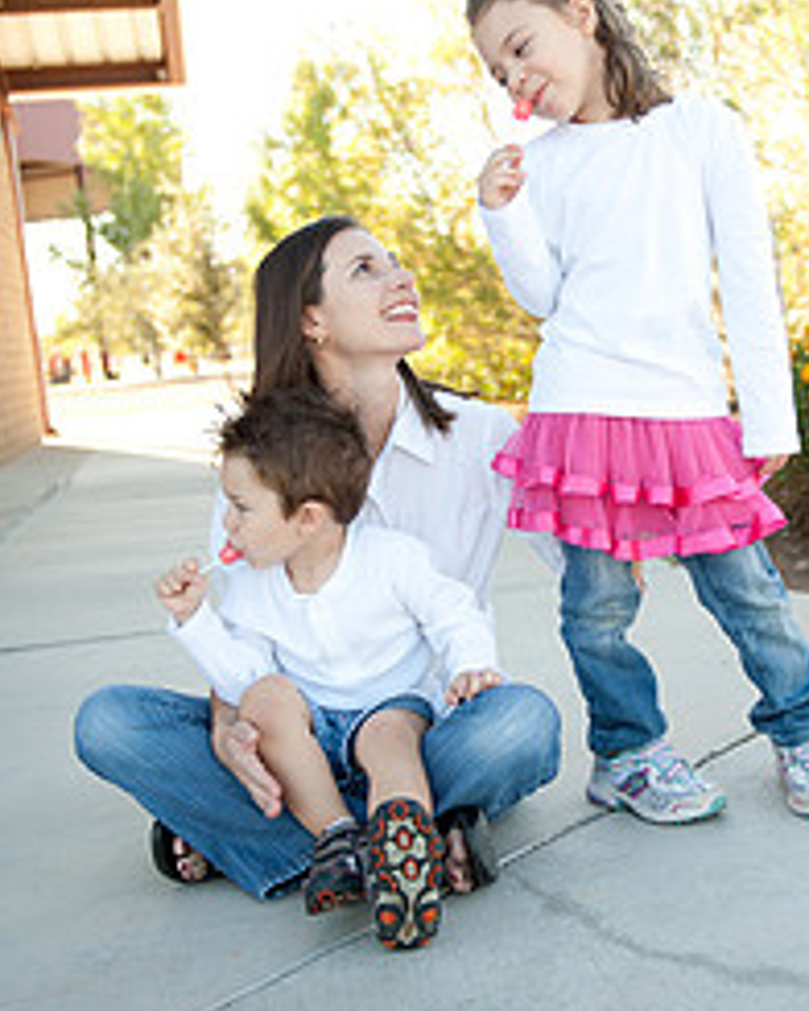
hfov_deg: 29.9
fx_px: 1496
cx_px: 584
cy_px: 508
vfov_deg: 37.3
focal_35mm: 50
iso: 200
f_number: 2.8
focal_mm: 29
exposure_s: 1/500
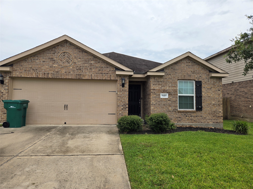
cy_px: 94
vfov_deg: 58.9
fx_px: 168
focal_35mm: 23
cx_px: 126
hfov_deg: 73.9
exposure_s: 1/1785
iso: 25
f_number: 1.8
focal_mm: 5.4
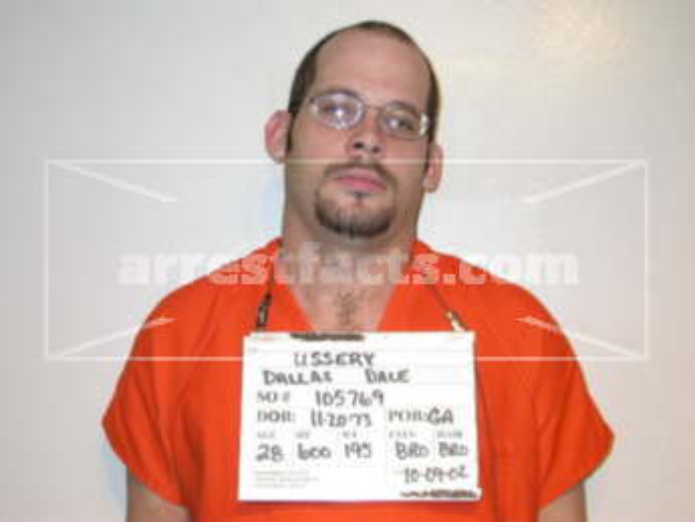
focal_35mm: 62
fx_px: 1245
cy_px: 261
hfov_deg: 31.2
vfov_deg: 23.7
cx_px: 348
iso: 100
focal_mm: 12.9
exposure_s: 1/60.3
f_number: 3.1
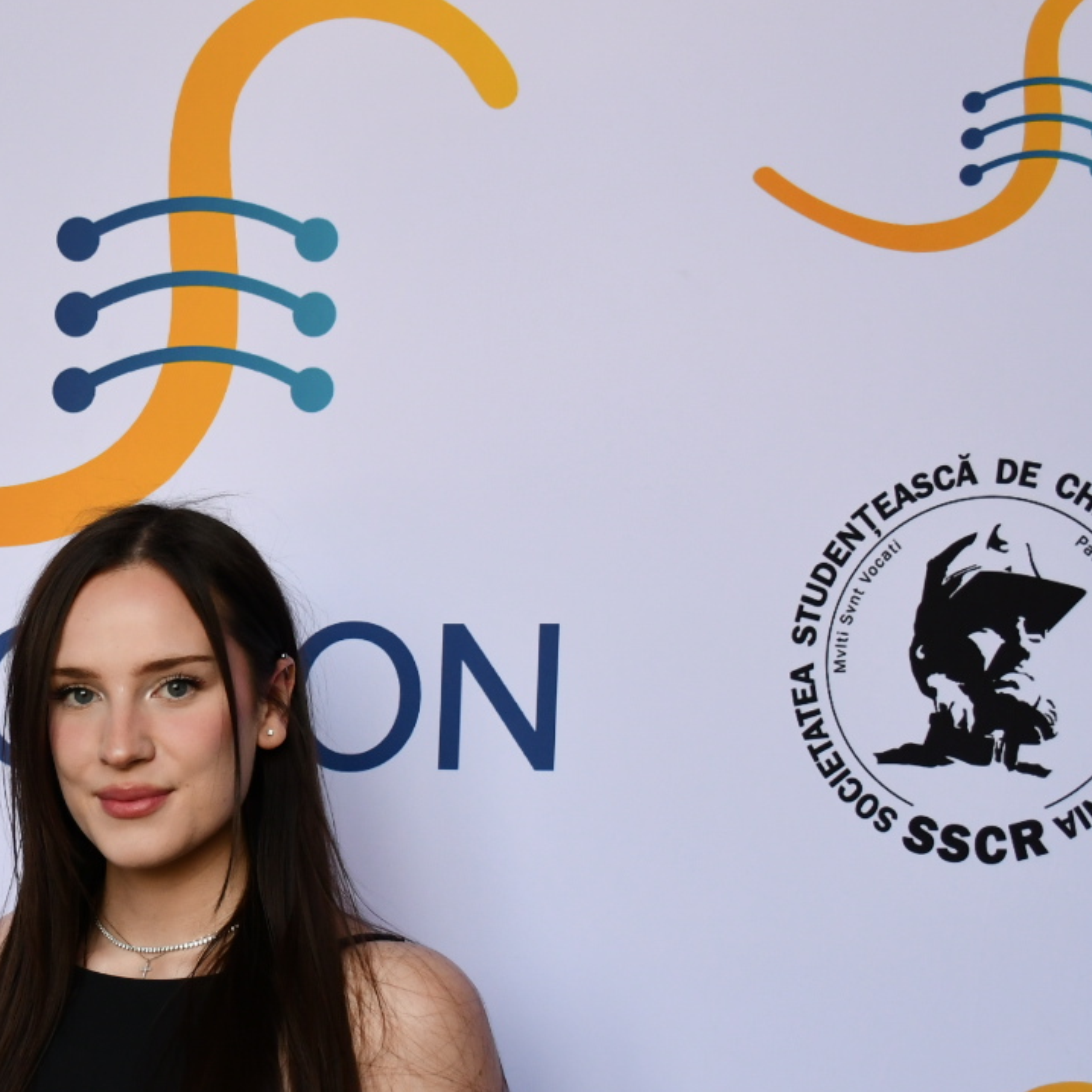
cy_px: 678
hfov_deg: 24.3
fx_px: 2463
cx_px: 110
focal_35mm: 69
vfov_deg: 24.9
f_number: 3.8
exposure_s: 1/250
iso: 560
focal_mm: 24
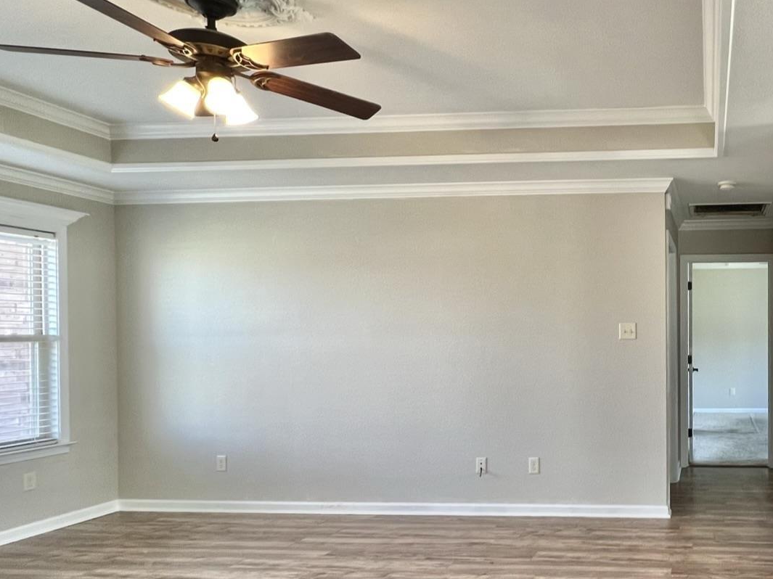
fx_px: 558
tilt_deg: -0.9
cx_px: 672
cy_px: 346
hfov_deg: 60.5
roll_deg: -1.5
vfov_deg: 54.5
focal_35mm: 25
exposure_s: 1/120
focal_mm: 1.57
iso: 200
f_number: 1.8
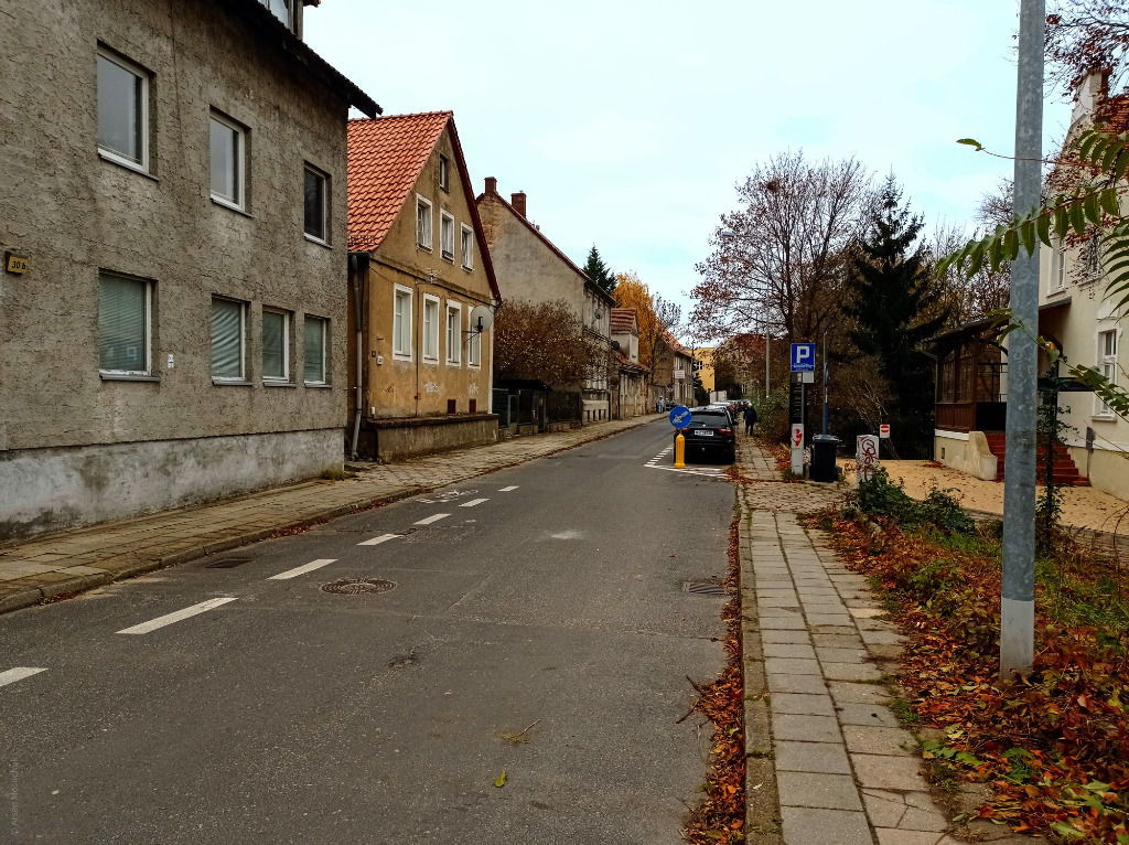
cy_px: 422
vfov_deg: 49.7
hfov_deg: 63.5
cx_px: 564
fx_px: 912
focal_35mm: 28
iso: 102
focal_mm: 4.7
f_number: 1.8
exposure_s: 1/215
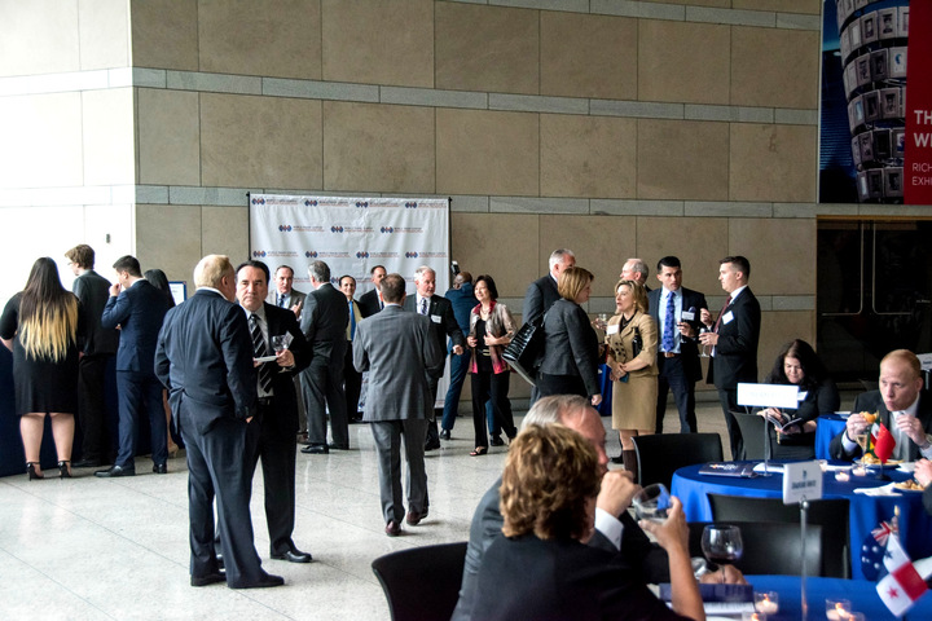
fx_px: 1553
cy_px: 310
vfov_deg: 22.6
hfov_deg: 33.4
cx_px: 466
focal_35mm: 60
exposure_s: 1/200
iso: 1250
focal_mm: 40
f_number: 5.6
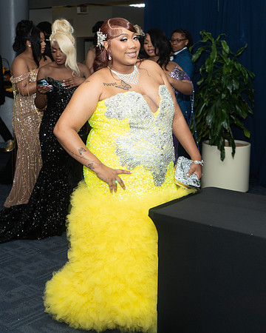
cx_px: 106
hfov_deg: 29.1
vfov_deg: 35.9
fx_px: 512
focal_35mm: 52
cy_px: 141
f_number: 3.5
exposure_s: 1/125
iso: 320
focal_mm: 29
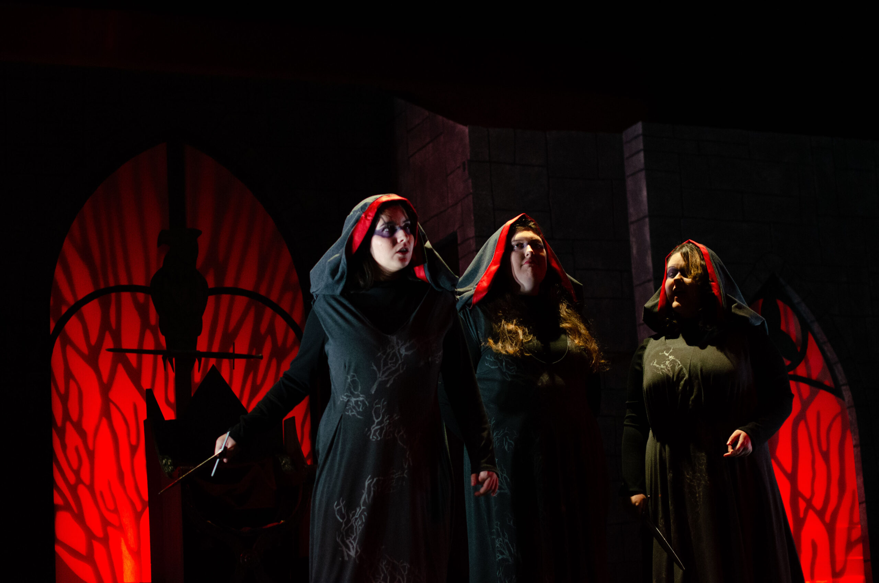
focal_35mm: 75
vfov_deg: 18.1
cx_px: 440
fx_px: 1828
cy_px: 292
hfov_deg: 27.0
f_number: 2.2
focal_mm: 50
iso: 2000
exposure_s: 1/160
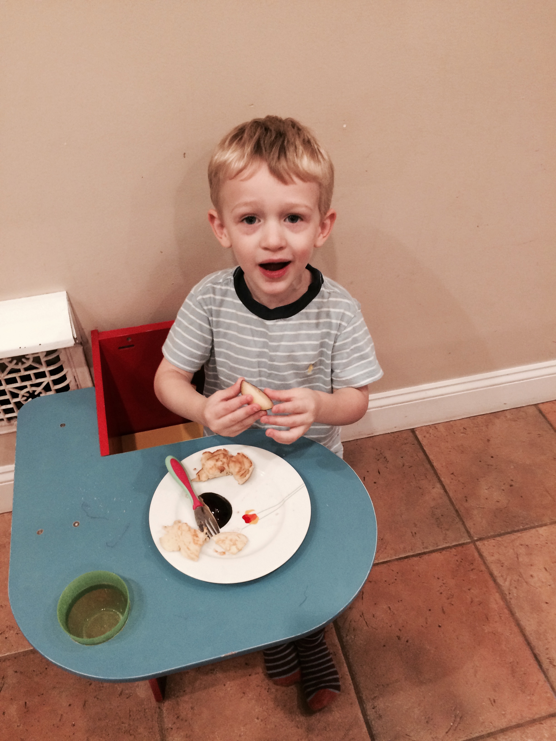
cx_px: 278
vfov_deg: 61.7
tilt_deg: -46.8
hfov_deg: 48.2
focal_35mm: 29
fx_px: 621
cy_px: 370
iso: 160
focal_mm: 4.15
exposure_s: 1/30
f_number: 2.2
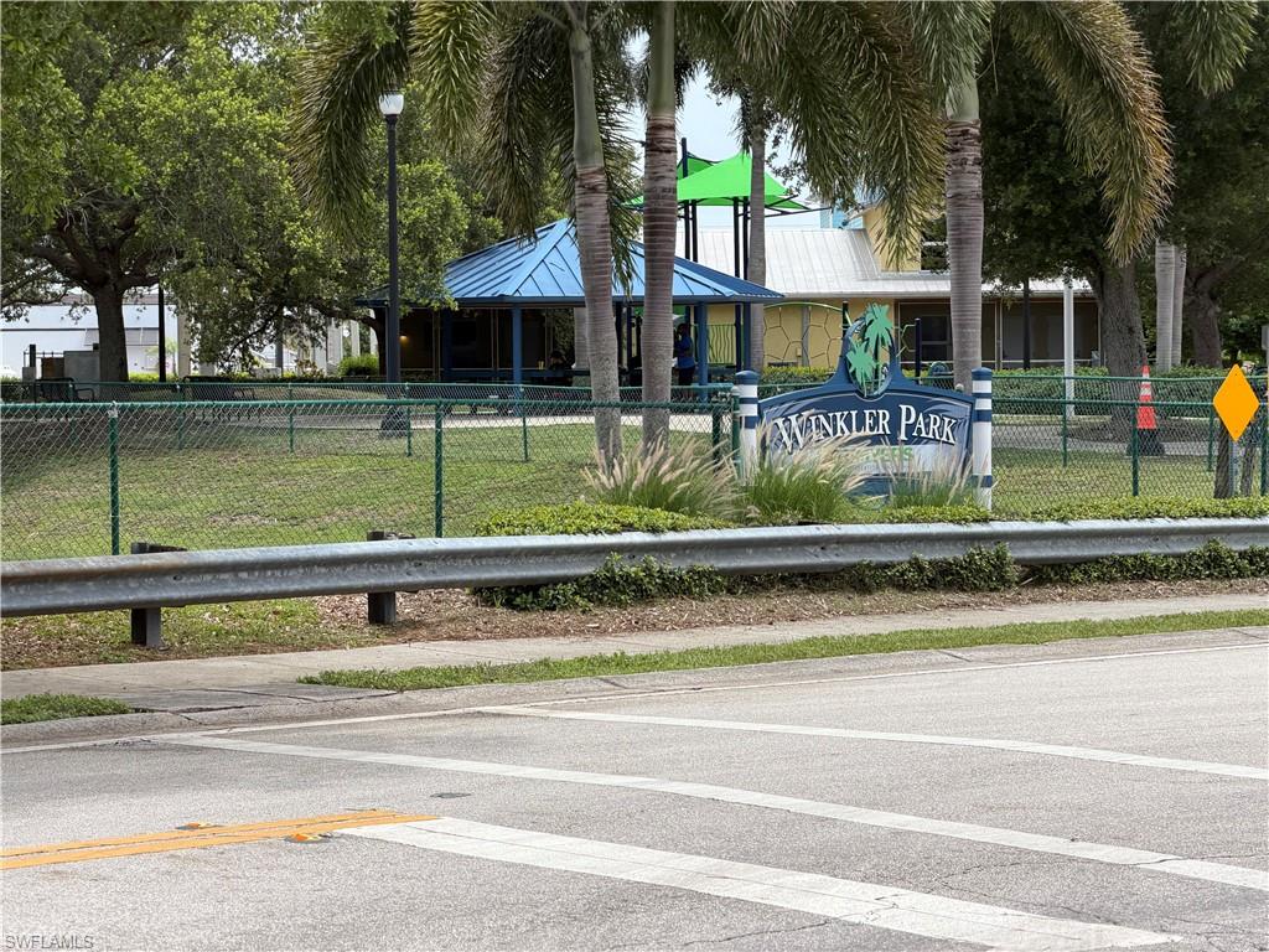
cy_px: 476
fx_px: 3666
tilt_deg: -1.7
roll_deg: +1.1
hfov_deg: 19.6
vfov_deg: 14.8
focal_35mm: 100
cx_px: 634
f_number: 2.8
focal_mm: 16.89
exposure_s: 1/638
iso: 32
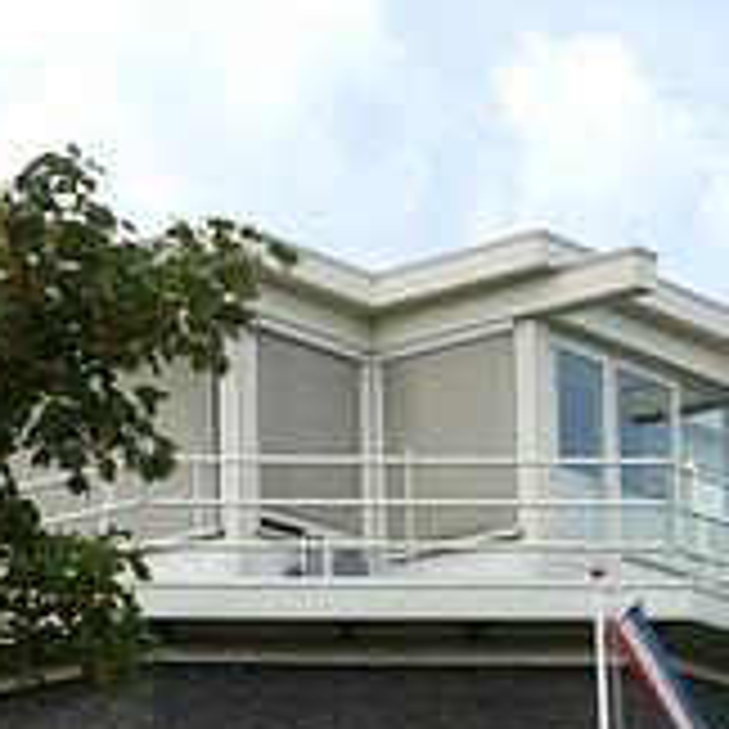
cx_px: 333
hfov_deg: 13.1
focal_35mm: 133
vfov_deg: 12.8
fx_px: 3169
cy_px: 896
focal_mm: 19
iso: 100
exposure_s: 1/200
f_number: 7.1
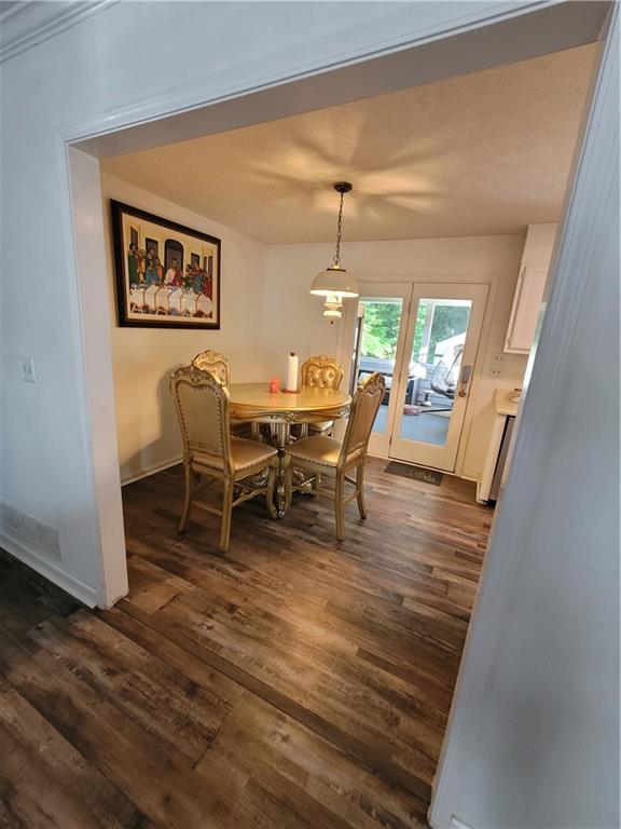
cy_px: 414
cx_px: 310
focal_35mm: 13
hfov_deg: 89.9
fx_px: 311
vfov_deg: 106.2
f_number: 2.2
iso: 400
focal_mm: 2.2
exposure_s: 1/30
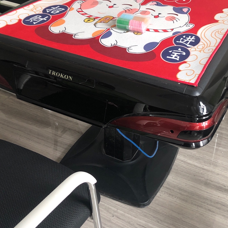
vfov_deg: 34.2
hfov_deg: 34.6
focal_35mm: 49
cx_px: 128
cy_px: 68
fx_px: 365
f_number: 1.8
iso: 40
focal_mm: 3.99
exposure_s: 1/15
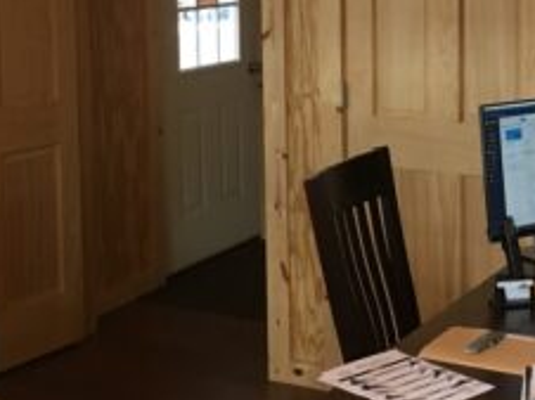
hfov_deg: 25.4
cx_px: 282
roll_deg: -0.1
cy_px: 33
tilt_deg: -5.4
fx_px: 1189
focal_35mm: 77
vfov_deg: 18.7
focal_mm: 4.15
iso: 40
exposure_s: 1/30
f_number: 2.2
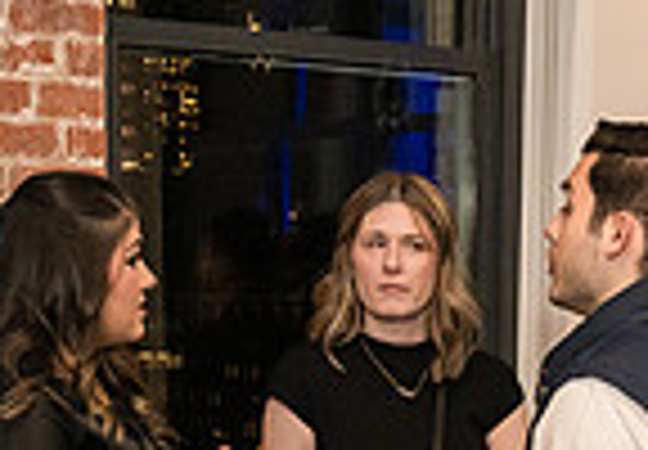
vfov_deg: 12.7
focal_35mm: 107
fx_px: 1951
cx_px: 276
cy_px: 580
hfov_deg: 18.8
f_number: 4.5
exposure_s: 1/160
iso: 5000
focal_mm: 24
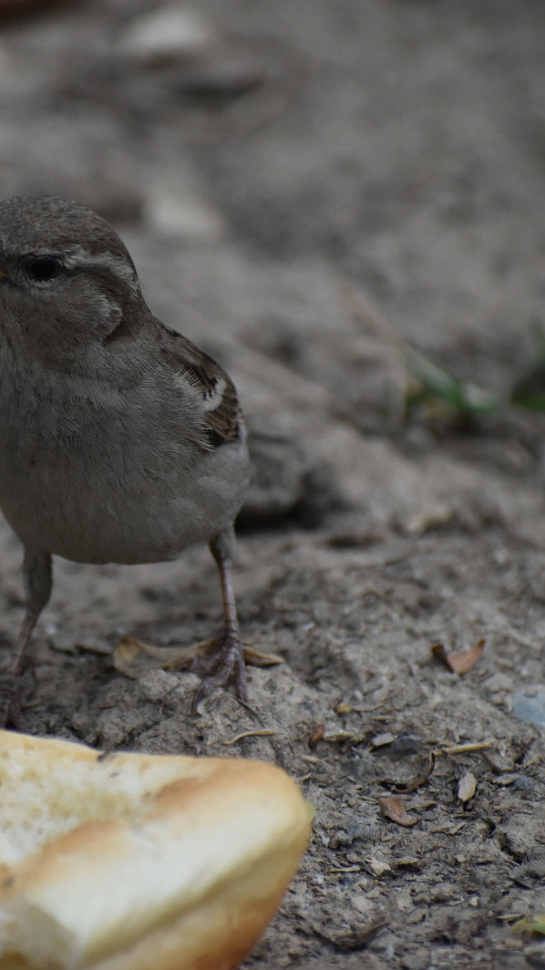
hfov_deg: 1.7
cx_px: 6
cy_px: 485
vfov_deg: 3.0
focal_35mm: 709
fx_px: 18227
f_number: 6.3
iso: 900
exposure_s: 1/500
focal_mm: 300
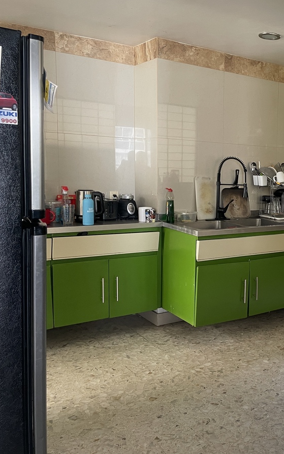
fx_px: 458
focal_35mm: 37
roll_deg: -2.0
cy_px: 226
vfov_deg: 52.7
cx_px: 284
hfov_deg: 31.8
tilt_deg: -7.6
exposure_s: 1/62
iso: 125
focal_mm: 4.2
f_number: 1.6
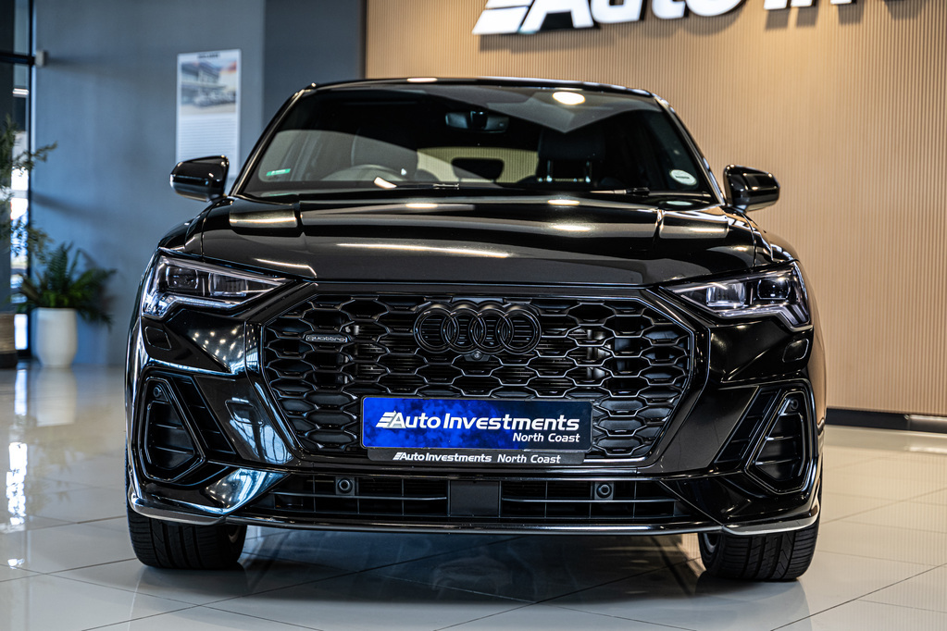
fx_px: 1578
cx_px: 474
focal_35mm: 60
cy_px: 316
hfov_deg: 33.4
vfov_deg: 22.6
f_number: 2.8
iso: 640
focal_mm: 60
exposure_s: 1/160
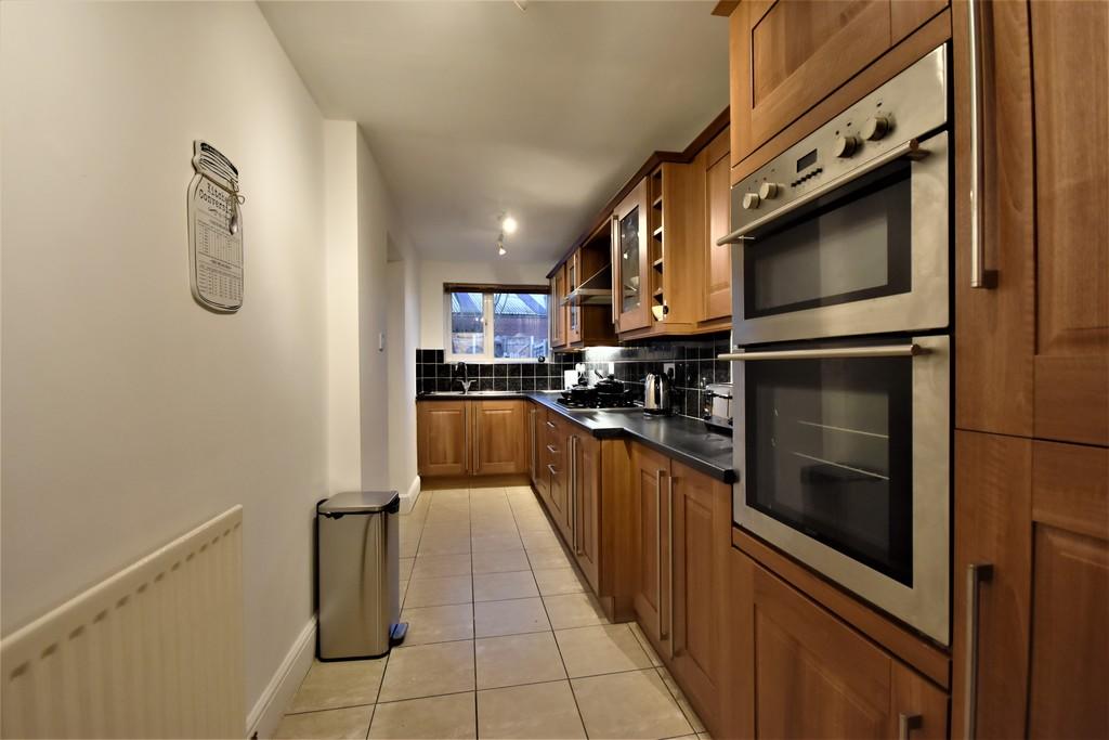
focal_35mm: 15
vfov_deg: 77.3
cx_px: 554
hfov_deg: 100.4
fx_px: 462
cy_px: 370
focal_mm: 10
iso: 1000
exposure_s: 1/60
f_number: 4
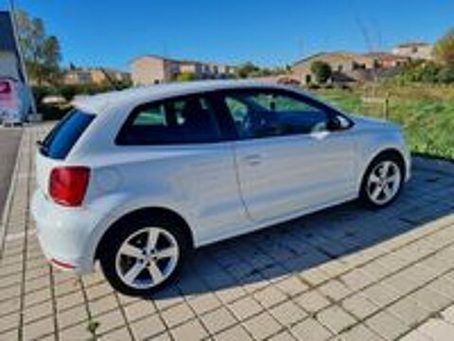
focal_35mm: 26
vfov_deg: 53.1
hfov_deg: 67.3
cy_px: 170
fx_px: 341
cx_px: 227
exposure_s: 1/2288
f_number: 1.8
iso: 50
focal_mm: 5.4
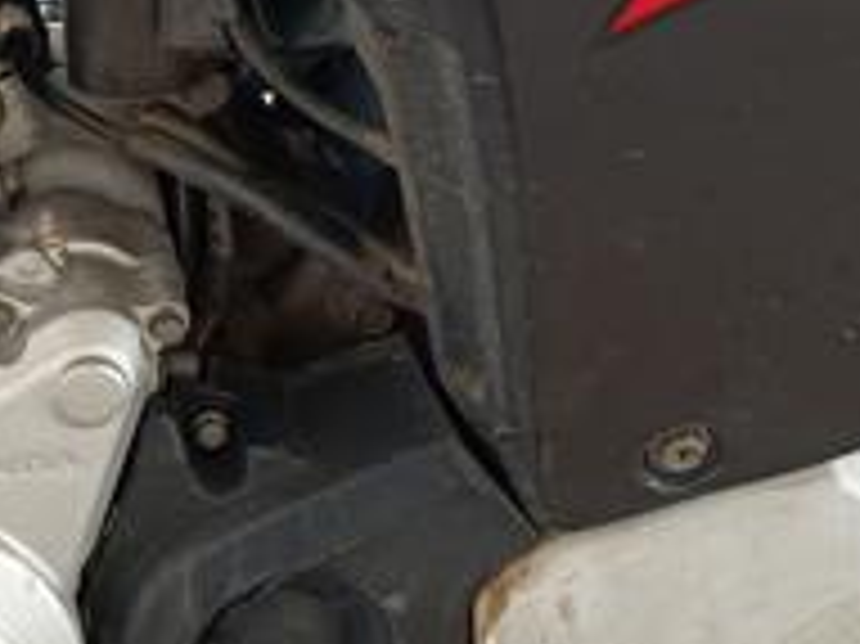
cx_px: -77
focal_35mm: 87
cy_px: 320
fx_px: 2160
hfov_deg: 21.4
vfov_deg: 17.0
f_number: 1.8
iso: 333
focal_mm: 4.81
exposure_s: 1/120
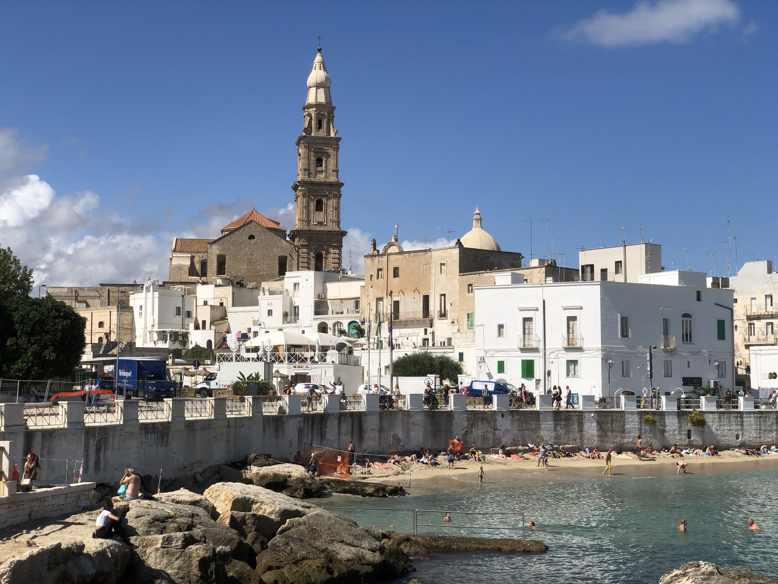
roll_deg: +0.6
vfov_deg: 28.0
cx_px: 389
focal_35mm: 52
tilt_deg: +4.8
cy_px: 292
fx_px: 1169
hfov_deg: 36.8
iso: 16
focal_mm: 6
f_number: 2.4
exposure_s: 1/2315
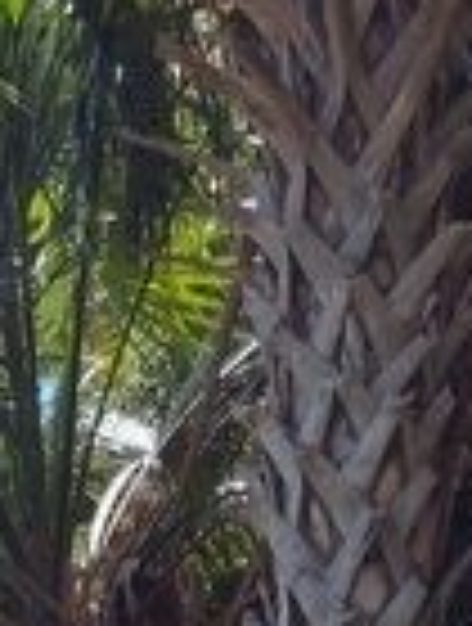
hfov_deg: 10.2
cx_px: -557
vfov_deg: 11.6
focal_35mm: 132
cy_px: 1608
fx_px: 2389
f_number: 1.8
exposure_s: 1/1089
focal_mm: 5.56
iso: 100
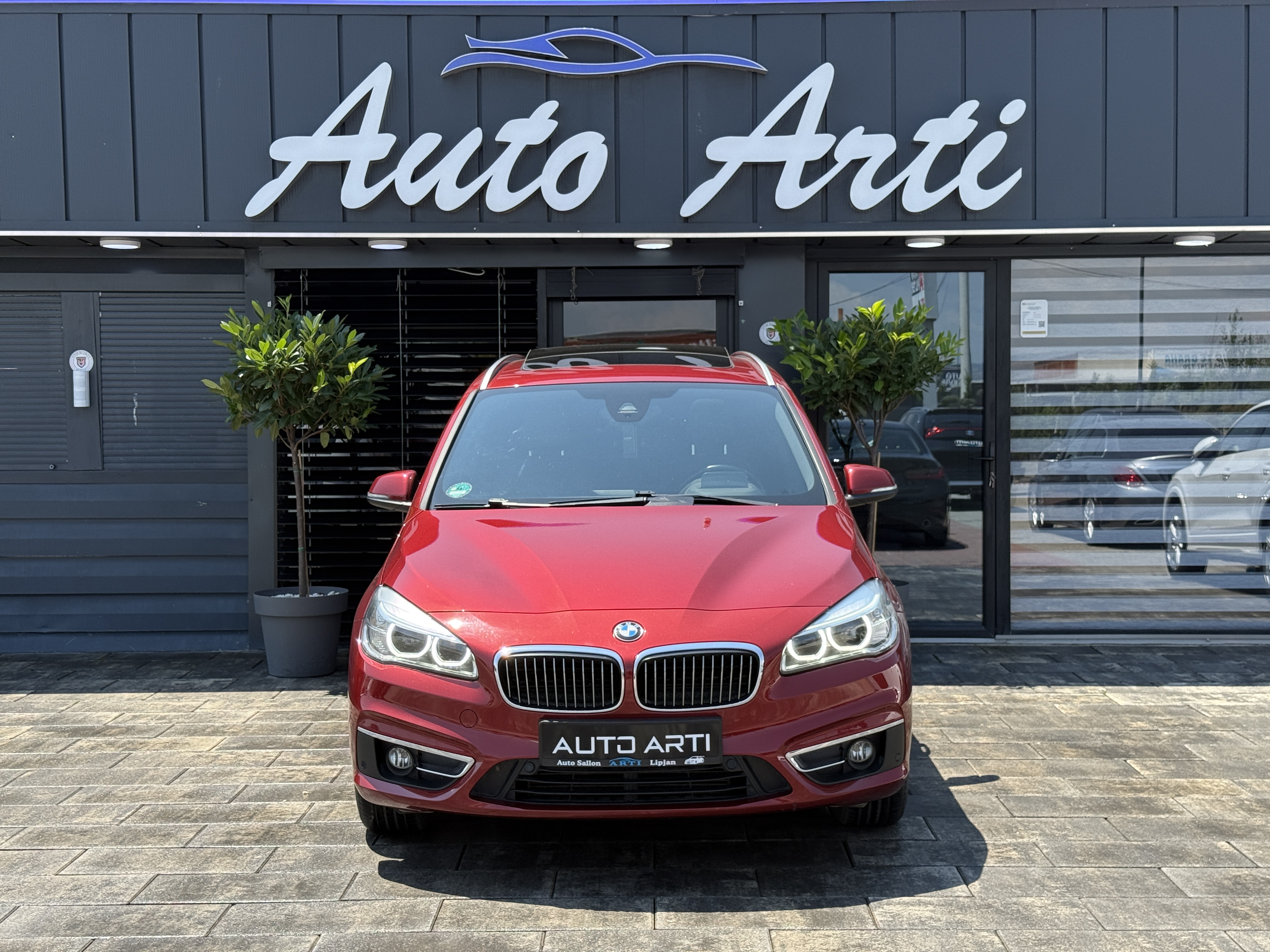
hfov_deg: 39.7
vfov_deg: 30.3
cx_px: 635
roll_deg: +0.6
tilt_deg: -1.0
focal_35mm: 48
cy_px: 476
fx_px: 1761
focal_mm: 6.76
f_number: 1.78
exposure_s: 1/1754
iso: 64
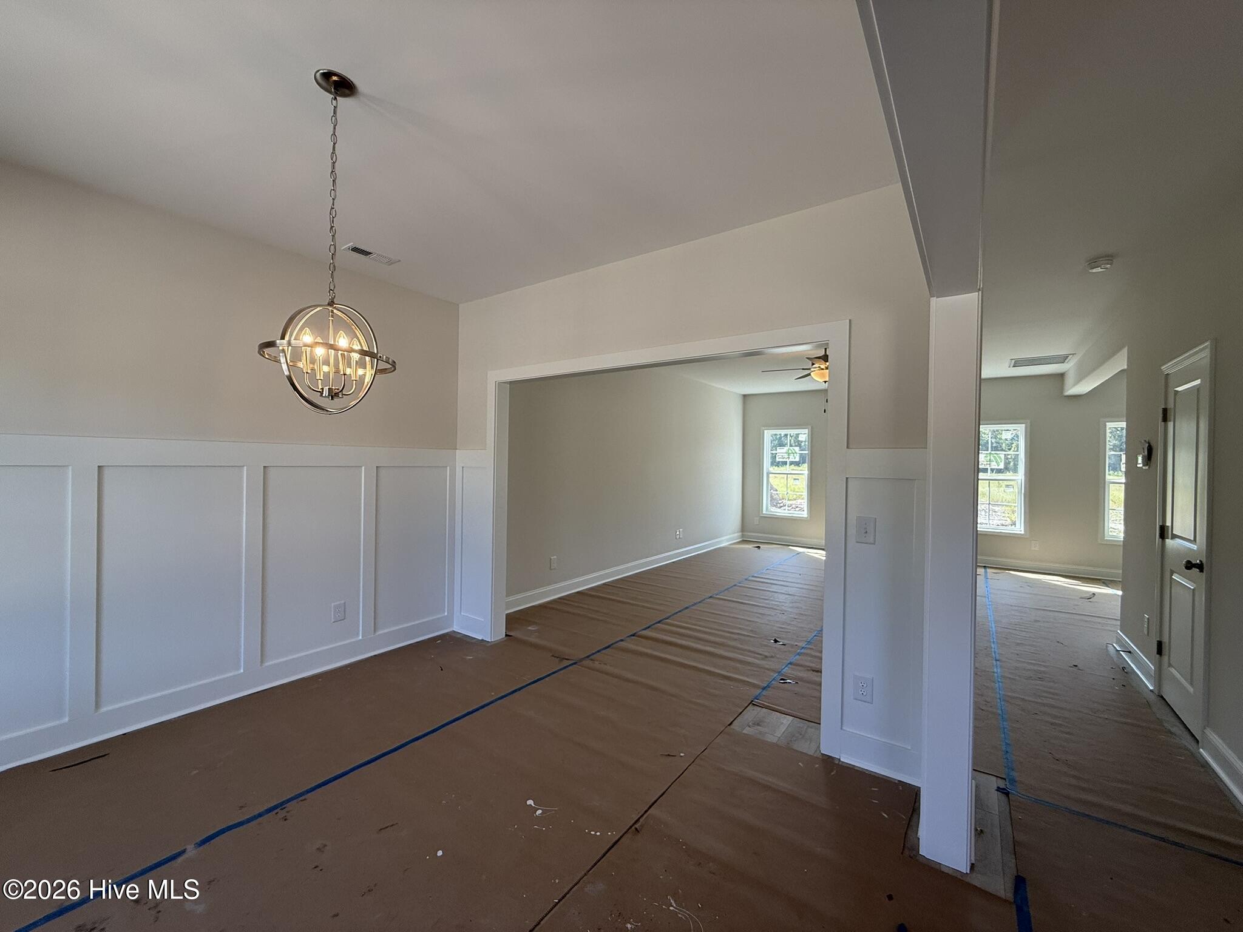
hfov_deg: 102.1
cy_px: 466
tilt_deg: -0.2
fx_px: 503
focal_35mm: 14
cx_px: 622
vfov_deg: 85.7
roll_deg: -0.7
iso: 64
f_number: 2.2
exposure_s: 1/126
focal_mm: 2.22
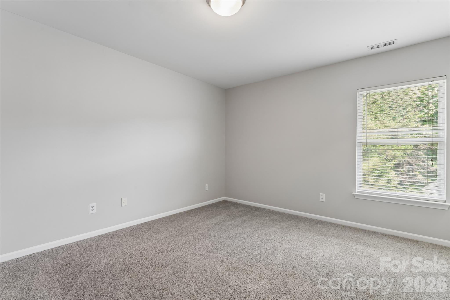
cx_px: 225
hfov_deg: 95.0
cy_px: 150
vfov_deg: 72.0
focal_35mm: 16
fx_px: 206
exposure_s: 1.3
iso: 100
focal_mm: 16.5
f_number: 13
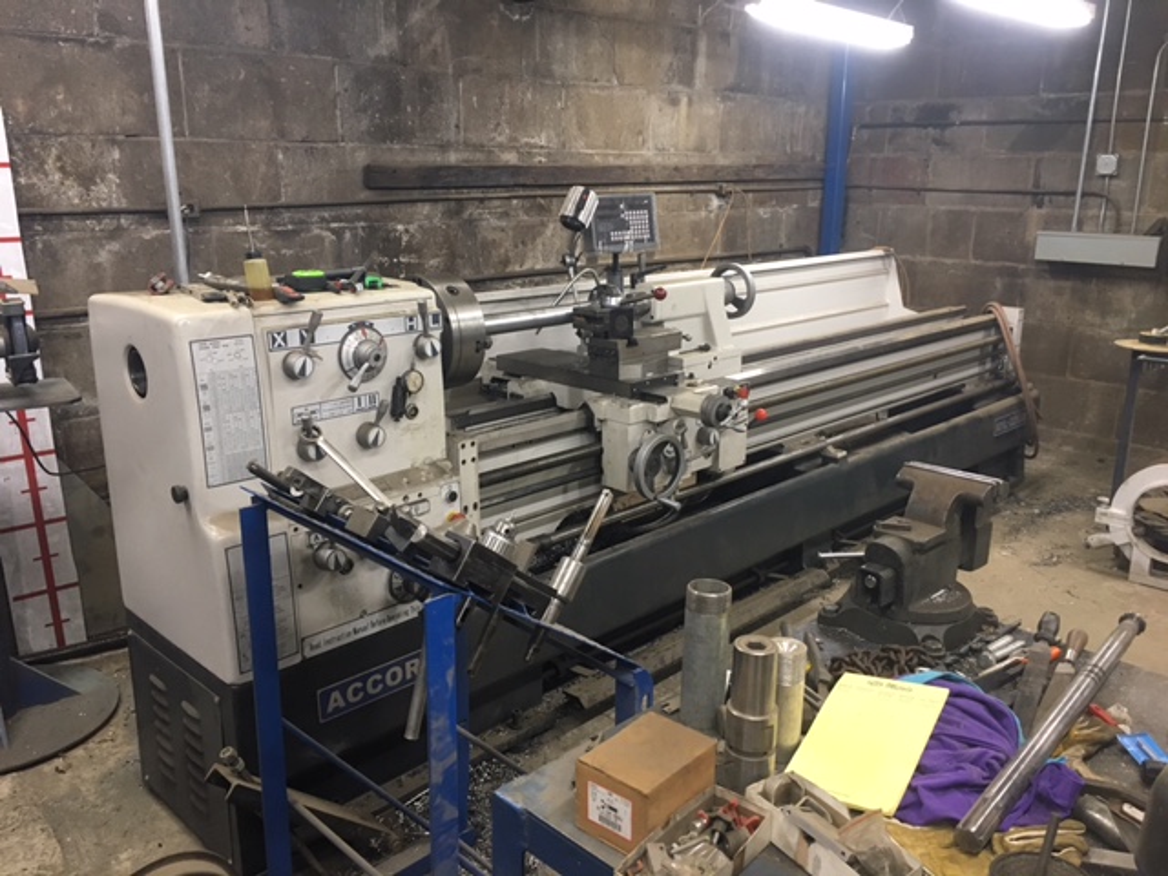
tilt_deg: -13.6
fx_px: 979
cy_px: 438
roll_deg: +0.0
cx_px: 584
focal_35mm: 29
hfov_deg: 61.7
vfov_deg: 48.2
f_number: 2.2
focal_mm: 4.15
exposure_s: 1/30
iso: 125
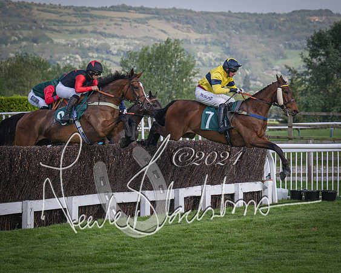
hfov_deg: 11.0
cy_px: 138
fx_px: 1768
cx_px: 207
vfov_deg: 8.8
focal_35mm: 175
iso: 400
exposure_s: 1/2500
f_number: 4
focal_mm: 98
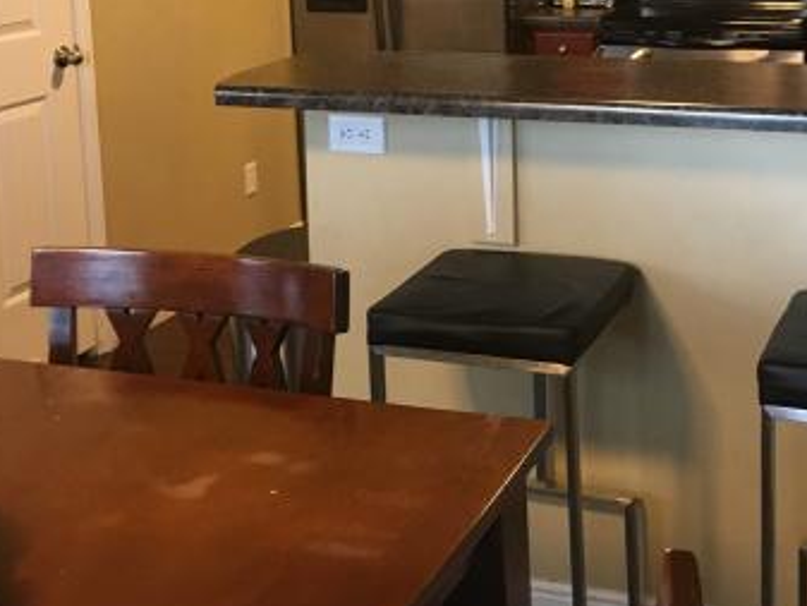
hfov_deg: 34.7
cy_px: 67
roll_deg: +1.8
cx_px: 520
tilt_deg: -9.2
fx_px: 1283
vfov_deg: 25.8
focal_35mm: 55
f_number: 2.2
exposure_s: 1/20
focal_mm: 4.15
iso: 200
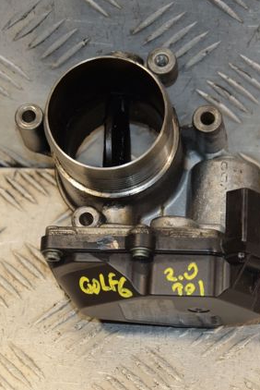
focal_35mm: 159
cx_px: 184
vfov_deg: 12.9
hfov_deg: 8.6
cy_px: 194
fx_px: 1720
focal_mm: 70
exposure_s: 1/200
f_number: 6.3
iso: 800
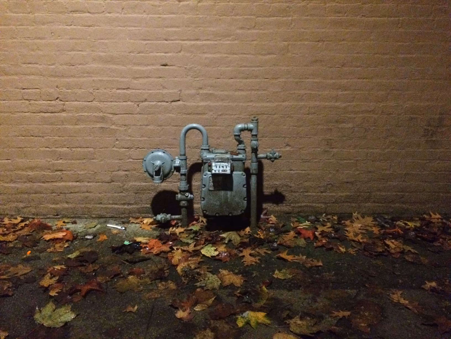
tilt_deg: -13.0
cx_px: 226
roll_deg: +0.5
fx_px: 378
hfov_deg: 61.7
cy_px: 170
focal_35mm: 29
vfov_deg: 48.2
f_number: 2.2
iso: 1000
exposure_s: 1/15
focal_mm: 4.15
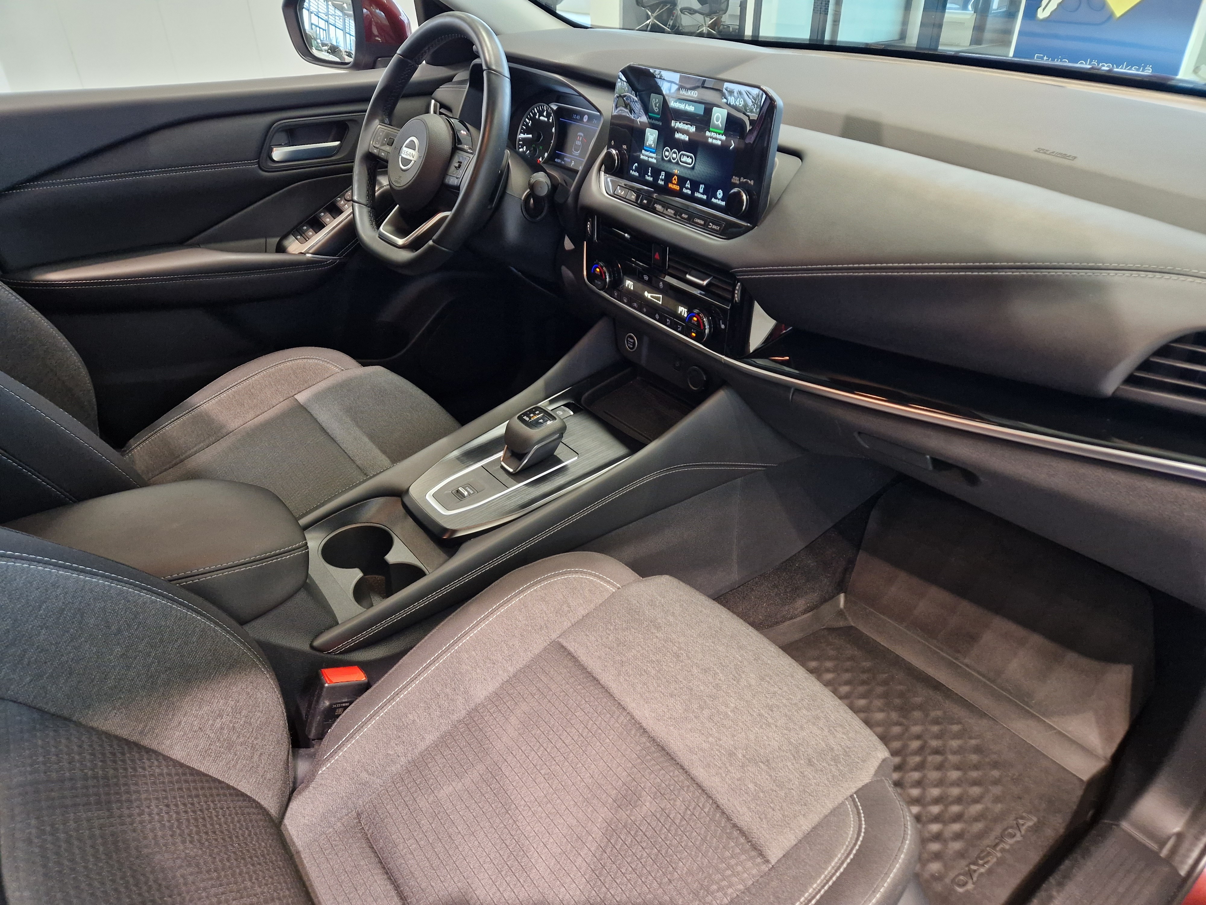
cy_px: 452
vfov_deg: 58.9
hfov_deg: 73.9
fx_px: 801
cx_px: 603
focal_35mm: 23
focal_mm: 5.4
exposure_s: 1/100
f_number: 1.8
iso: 320
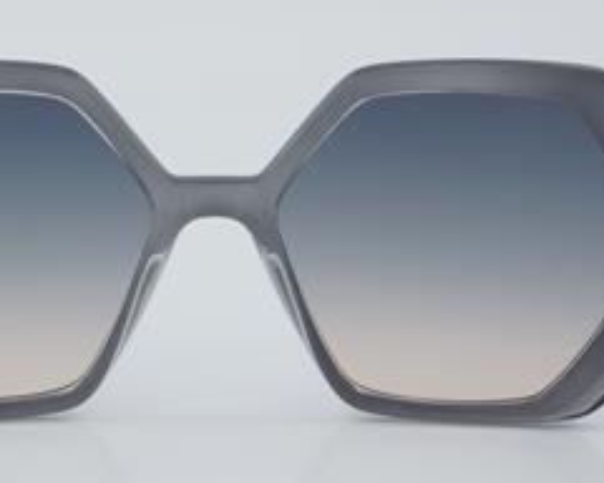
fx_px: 2302
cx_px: 219
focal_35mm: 129
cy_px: 226
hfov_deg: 14.9
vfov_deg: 12.0
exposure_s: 1/4
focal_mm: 55
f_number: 32
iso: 100
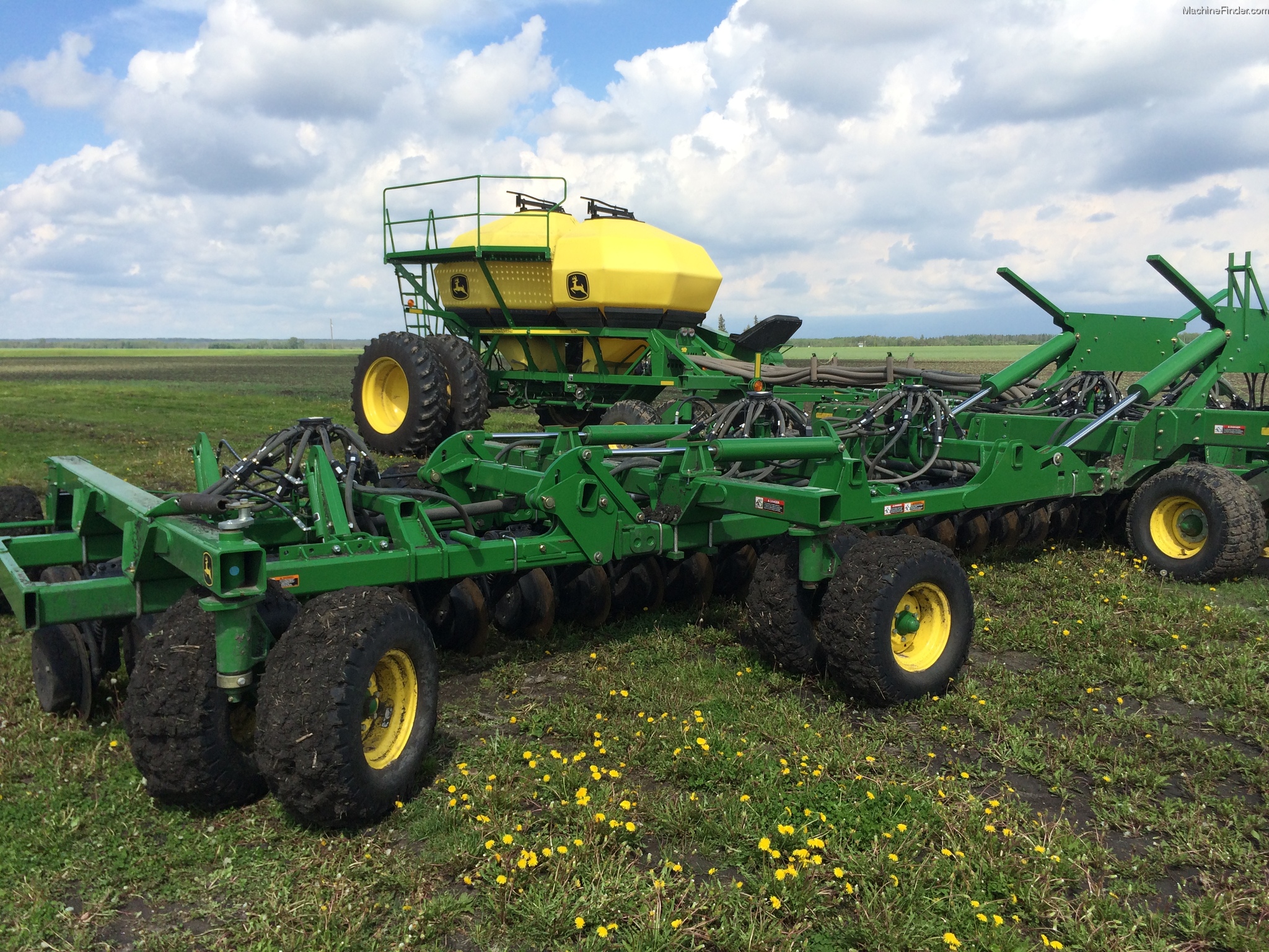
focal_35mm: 30
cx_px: 634
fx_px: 1100
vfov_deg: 46.8
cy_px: 476
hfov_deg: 60.0
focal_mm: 4.12
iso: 32
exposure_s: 1/2053
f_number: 2.2
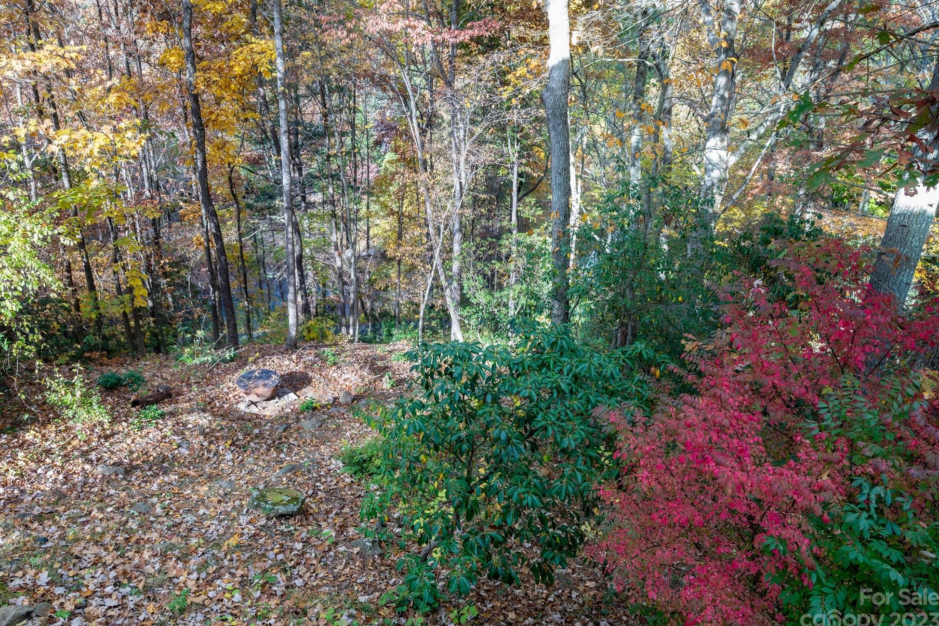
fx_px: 561
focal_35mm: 22
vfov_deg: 58.3
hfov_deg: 79.8
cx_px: 450
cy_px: 316
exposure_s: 1/80
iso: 800
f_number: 8
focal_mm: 20.5
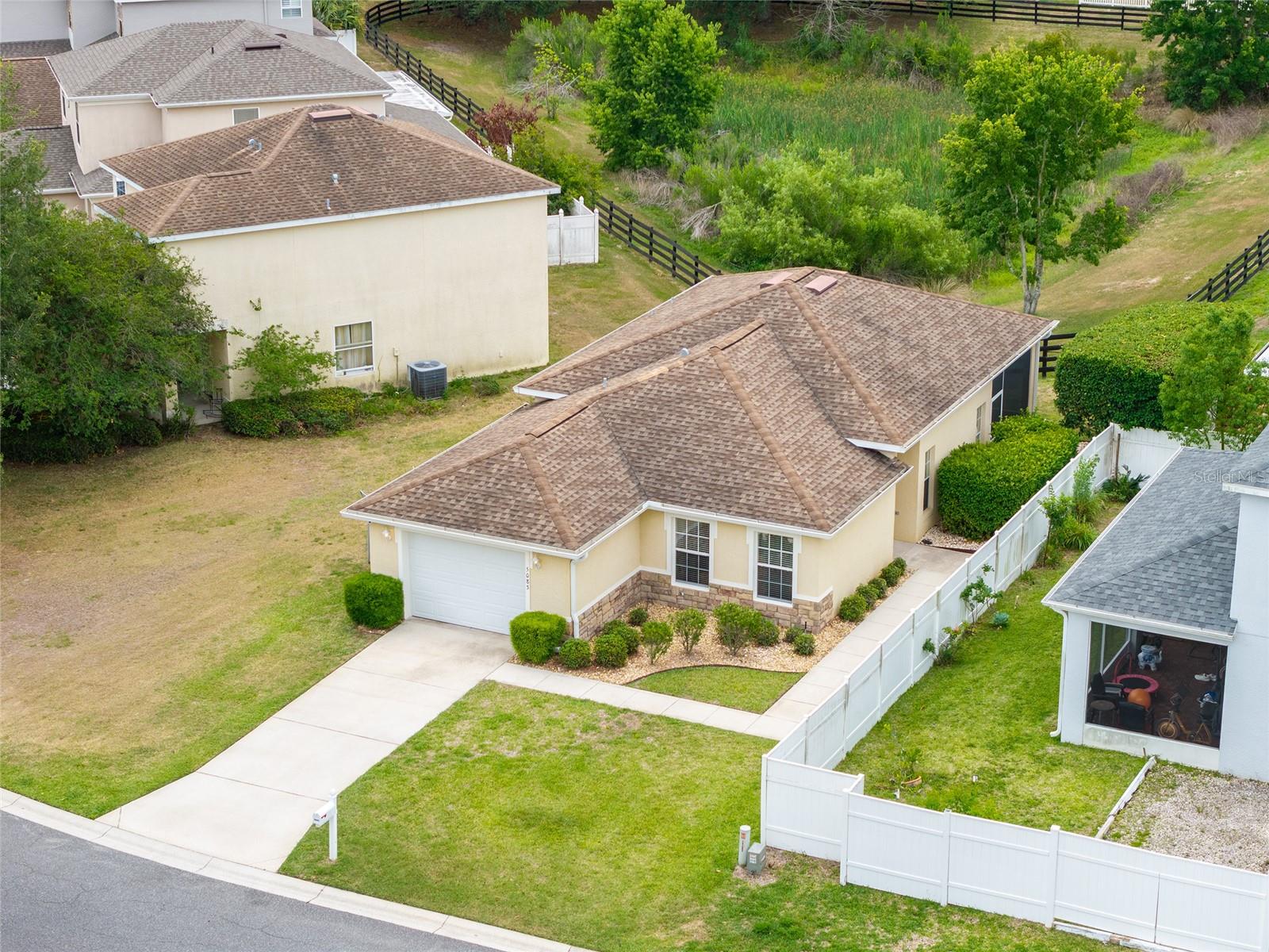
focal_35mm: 70
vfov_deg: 21.0
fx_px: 2566
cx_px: 634
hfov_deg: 27.8
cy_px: 476
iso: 100
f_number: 2.8
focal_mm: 19.35
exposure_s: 1/240
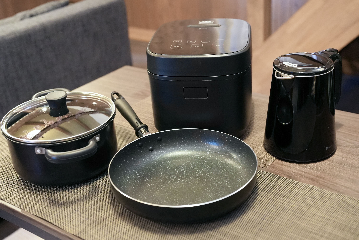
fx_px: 499
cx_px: 180
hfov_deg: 39.6
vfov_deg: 27.0
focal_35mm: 50
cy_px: 120
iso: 10000
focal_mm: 50
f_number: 3.5
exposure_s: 1/60
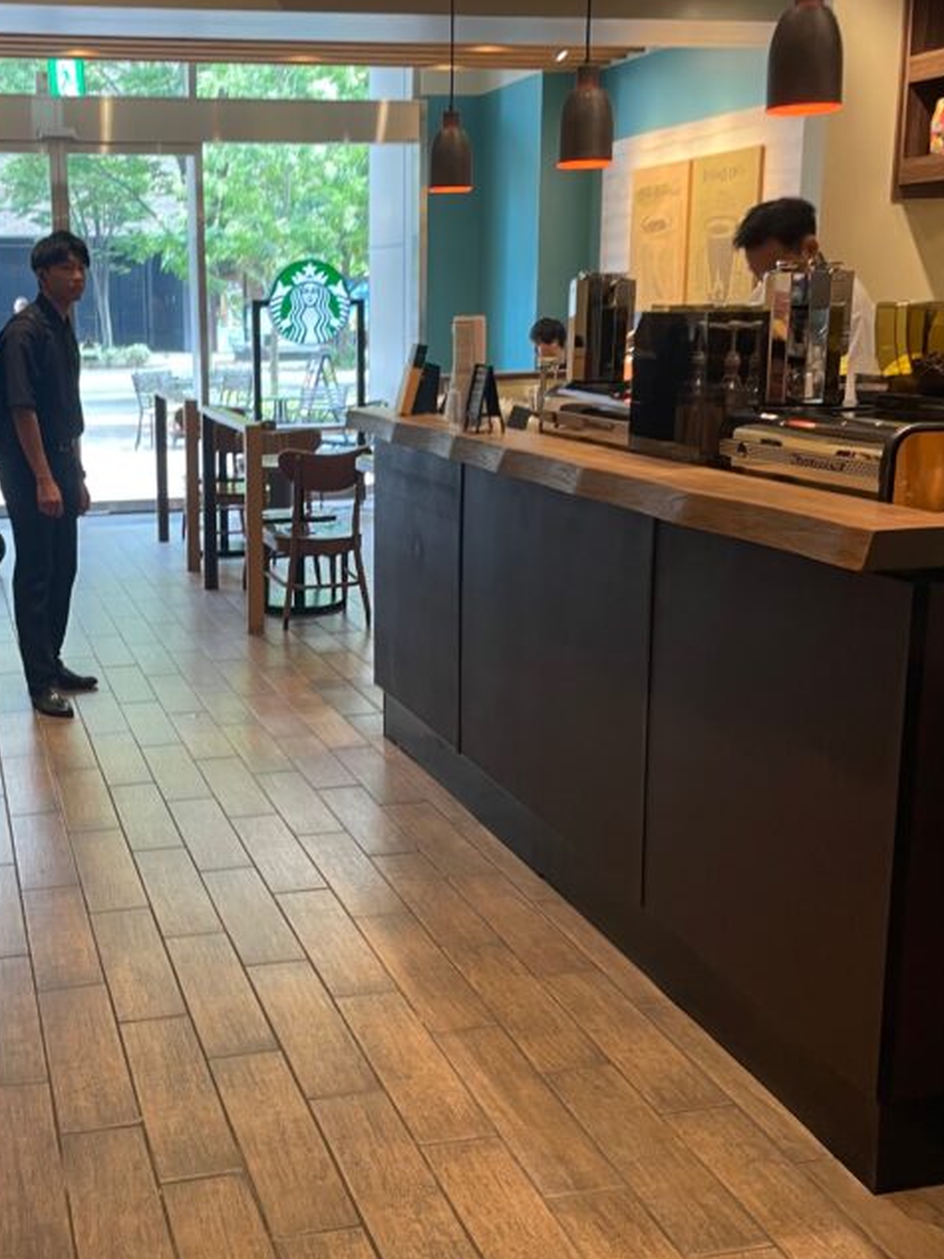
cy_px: 630
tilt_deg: -12.8
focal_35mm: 42
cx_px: 290
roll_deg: +0.0
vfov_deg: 44.8
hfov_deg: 33.9
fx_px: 1528
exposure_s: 1/50
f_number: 1.6
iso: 80
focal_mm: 4.2
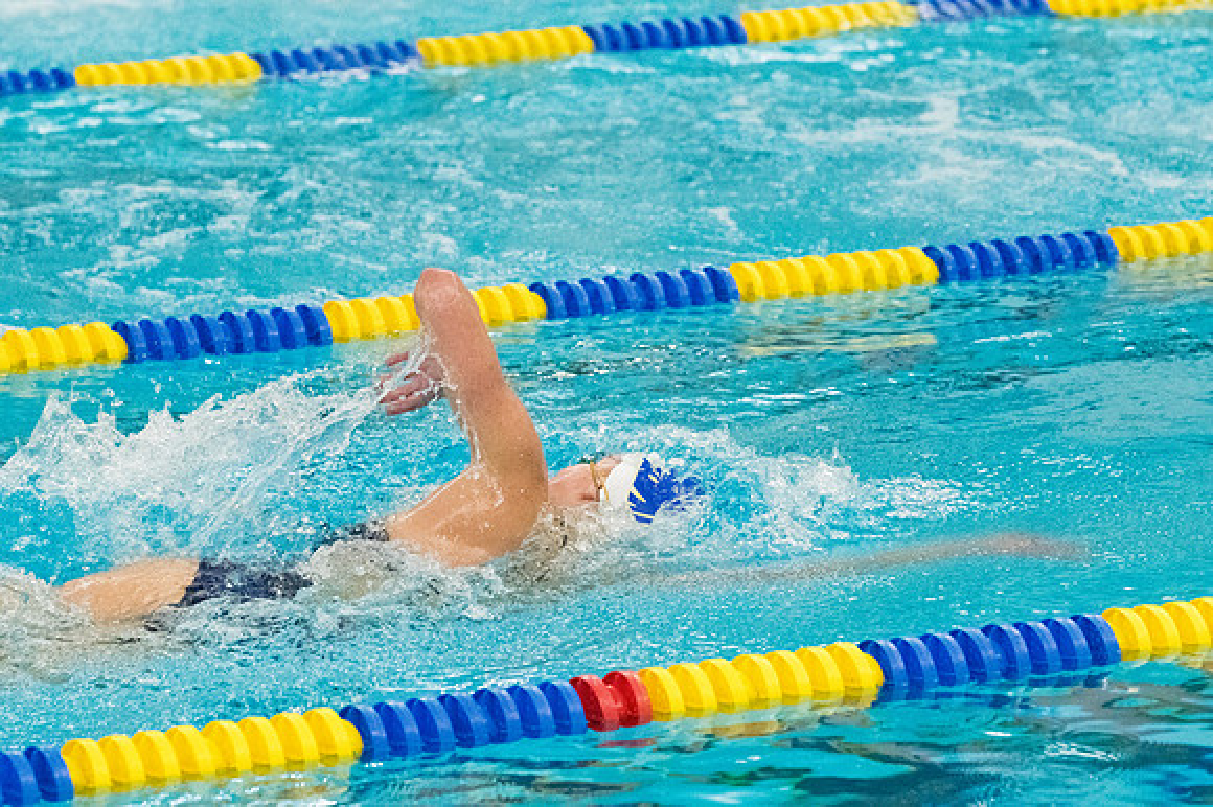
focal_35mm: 202
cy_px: 404
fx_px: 6802
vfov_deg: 6.8
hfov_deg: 10.2
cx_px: 606
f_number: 4.5
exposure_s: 1/1250
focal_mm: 135
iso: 8000
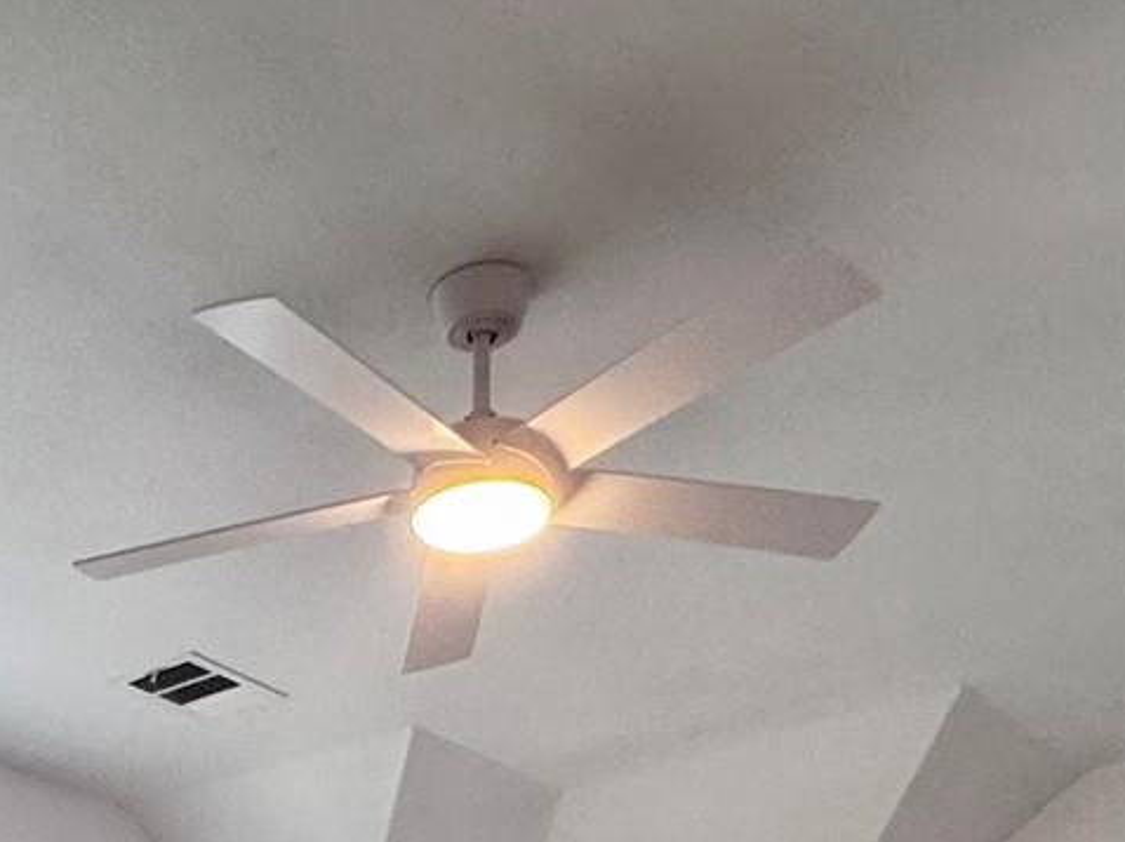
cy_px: 1522
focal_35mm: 60
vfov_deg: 18.8
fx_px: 1949
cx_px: 68
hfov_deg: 30.5
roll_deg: +1.1
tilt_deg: -3.5
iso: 160
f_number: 2.2
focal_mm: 2.22
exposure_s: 1/62
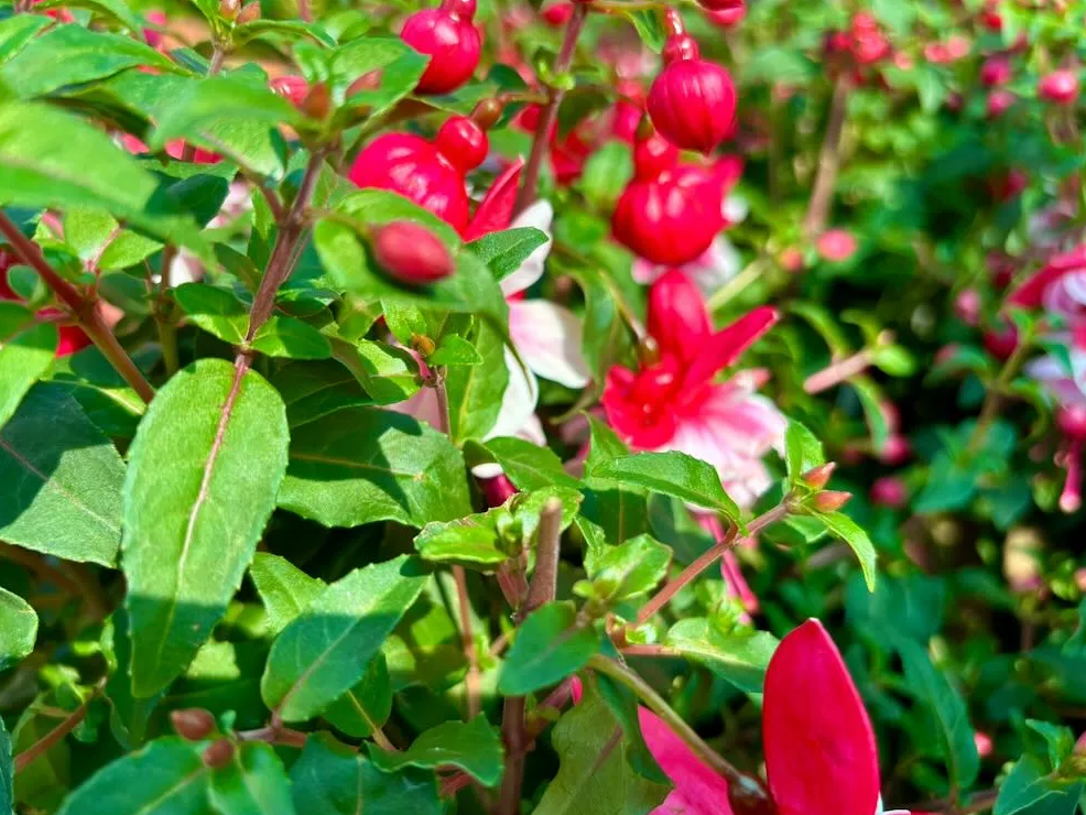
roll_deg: -2.8
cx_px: 541
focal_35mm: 27
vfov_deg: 51.4
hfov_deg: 65.3
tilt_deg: -33.2
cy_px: 415
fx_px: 847
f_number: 1.6
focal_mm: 5.96
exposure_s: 1/384
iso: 50
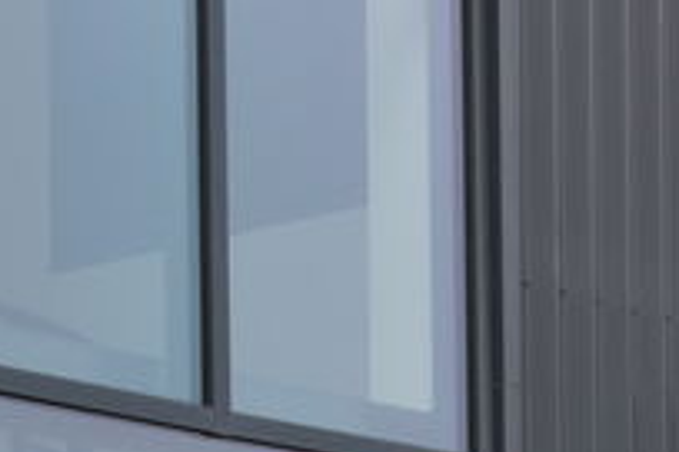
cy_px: 919
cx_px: 586
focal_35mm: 198
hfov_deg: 10.3
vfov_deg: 6.7
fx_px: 3743
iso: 400
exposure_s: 1/80
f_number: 8
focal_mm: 27
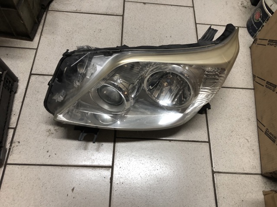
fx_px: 224
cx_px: 138
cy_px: 104
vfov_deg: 49.7
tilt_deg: -63.4
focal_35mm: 28
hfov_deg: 63.5
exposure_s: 1/17
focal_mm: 3.99
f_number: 1.8
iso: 64
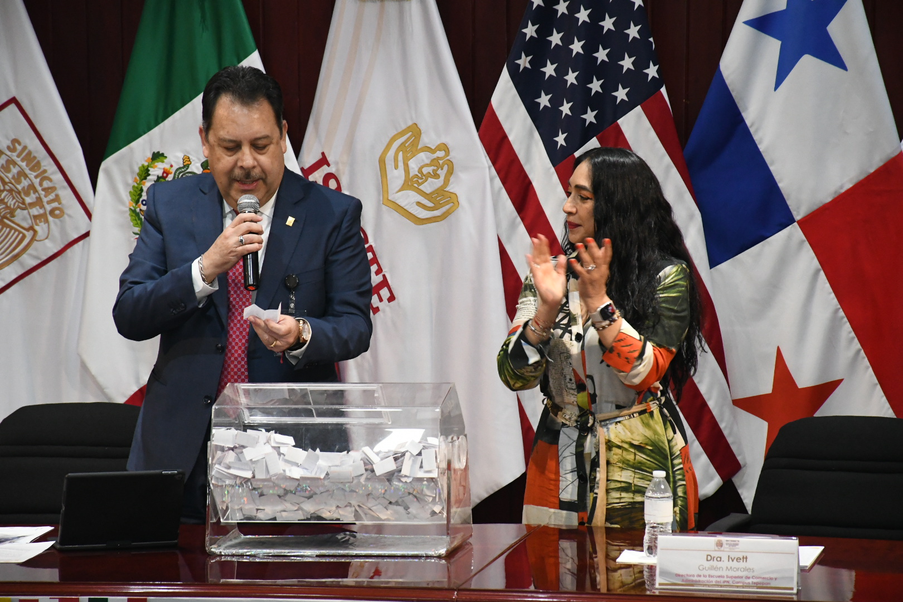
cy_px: 301
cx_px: 452
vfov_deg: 6.5
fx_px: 5267
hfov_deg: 9.8
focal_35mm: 210
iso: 4000
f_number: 6.3
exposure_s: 1/125
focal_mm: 140
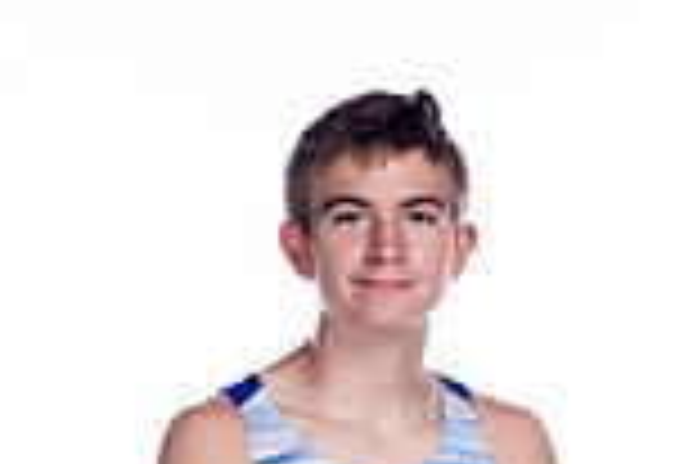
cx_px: 450
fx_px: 6917
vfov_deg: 3.8
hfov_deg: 5.7
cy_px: 1000
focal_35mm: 359
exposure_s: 1/250
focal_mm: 123
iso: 800
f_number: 5.6
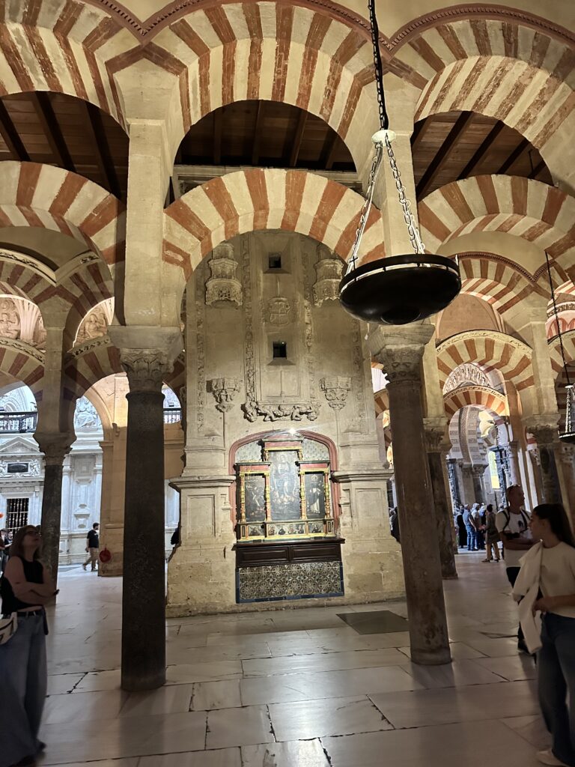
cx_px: 288
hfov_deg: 56.8
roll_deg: +1.2
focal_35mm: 24
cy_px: 384
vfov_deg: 71.6
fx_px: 532
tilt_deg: +14.3
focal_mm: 6.86
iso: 800
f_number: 1.78
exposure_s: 1/33
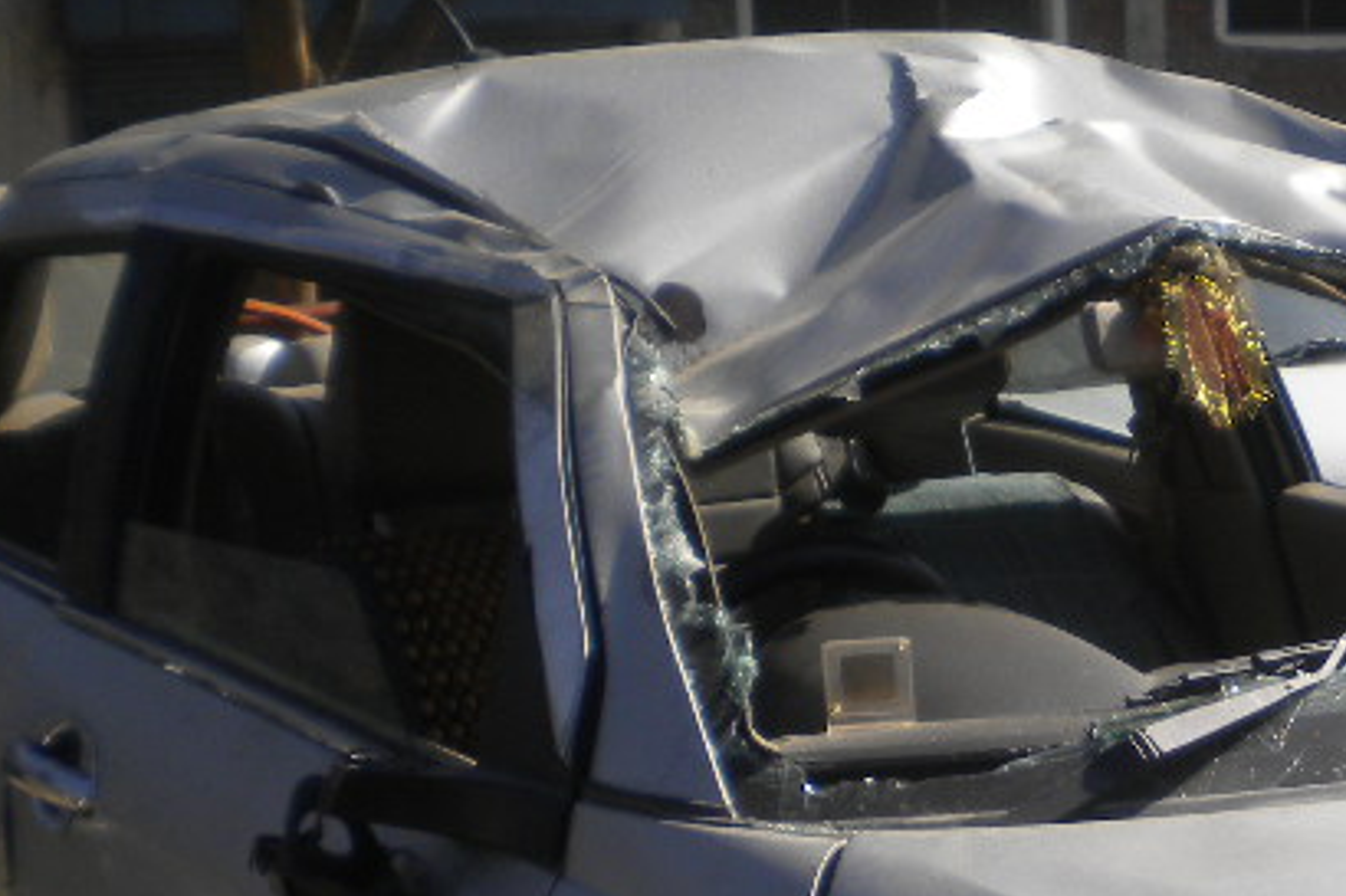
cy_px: 1244
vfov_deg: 14.3
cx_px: 1372
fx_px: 3401
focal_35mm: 91
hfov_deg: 21.5
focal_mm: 6.3
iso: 80
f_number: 4.6
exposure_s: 1/754
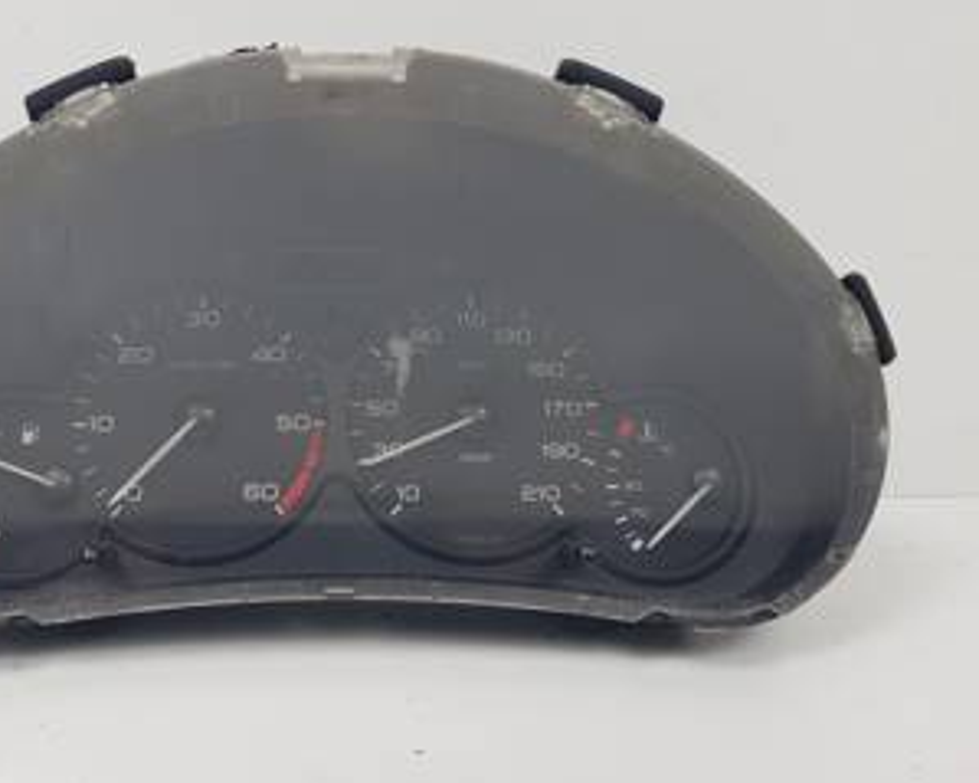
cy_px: 298
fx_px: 985
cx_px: 354
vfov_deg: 43.0
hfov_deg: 52.2
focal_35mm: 34
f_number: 1.7
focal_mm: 4.2
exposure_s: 1/228
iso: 40
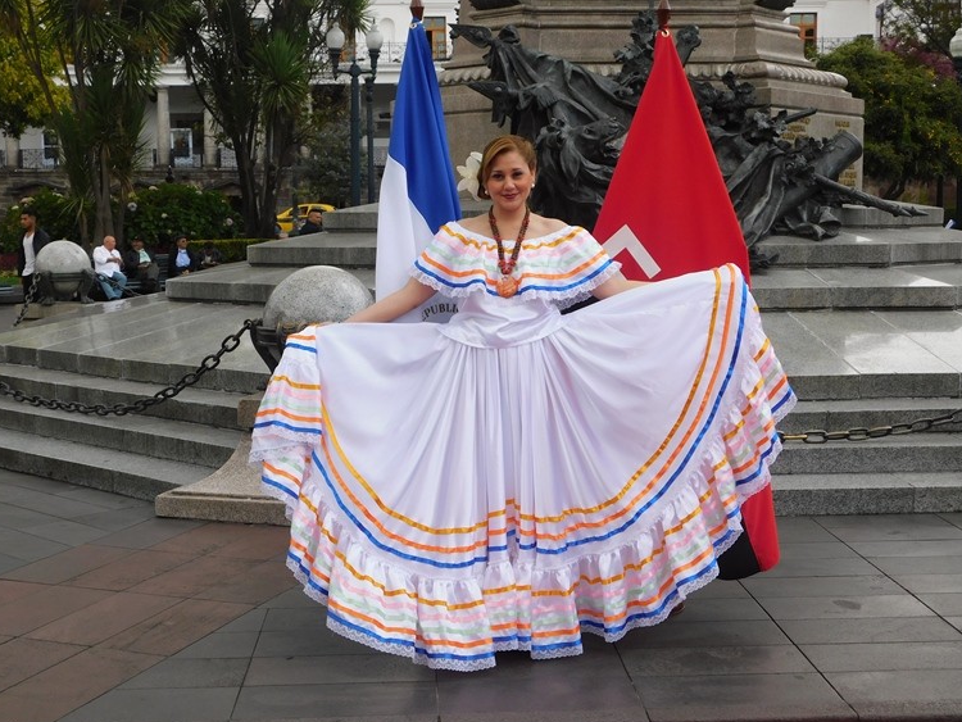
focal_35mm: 48
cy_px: 354
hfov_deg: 39.6
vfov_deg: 30.3
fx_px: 1334
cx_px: 480
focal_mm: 8
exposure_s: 1/400
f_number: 3.7
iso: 125
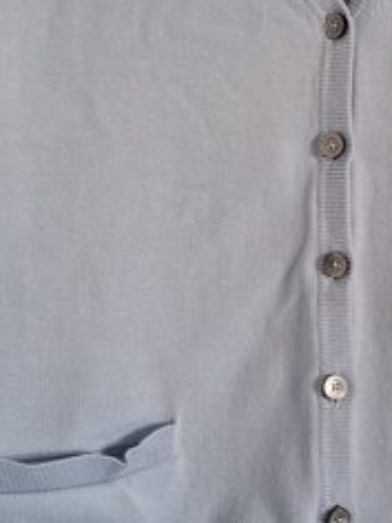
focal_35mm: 78
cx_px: 345
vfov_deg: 24.9
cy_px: 182
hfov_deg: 18.6
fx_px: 1178
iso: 250
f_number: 1.8
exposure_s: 1/33
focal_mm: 5.54
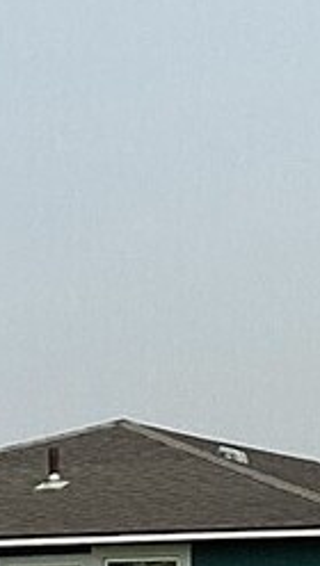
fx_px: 2949
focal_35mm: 196
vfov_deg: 10.8
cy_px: 701
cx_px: 274
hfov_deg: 6.2
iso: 25
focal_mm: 3.3
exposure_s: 1/1942
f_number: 2.4
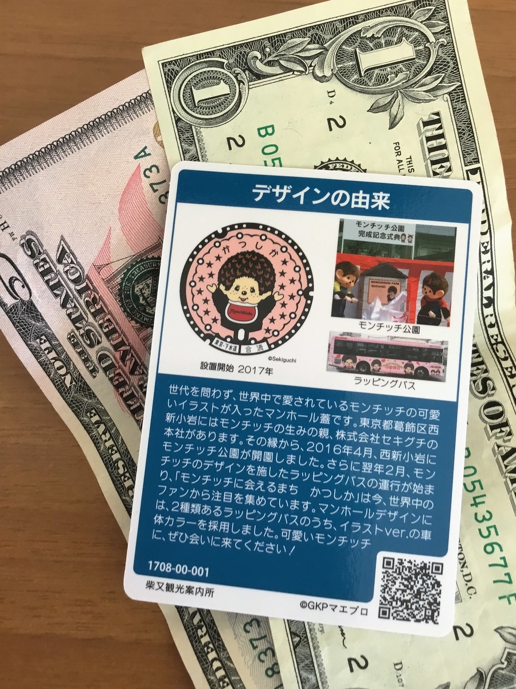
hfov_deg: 45.4
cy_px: 344
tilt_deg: -74.3
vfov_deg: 58.4
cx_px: 258
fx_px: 616
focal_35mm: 31
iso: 80
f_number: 2.4
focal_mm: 3.3
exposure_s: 1/33
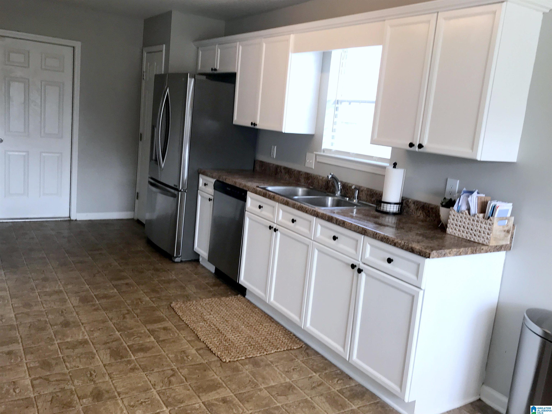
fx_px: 446
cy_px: 207
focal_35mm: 28
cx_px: 276
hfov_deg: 63.4
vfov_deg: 49.7
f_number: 1.8
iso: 32
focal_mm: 3.99
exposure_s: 1/60
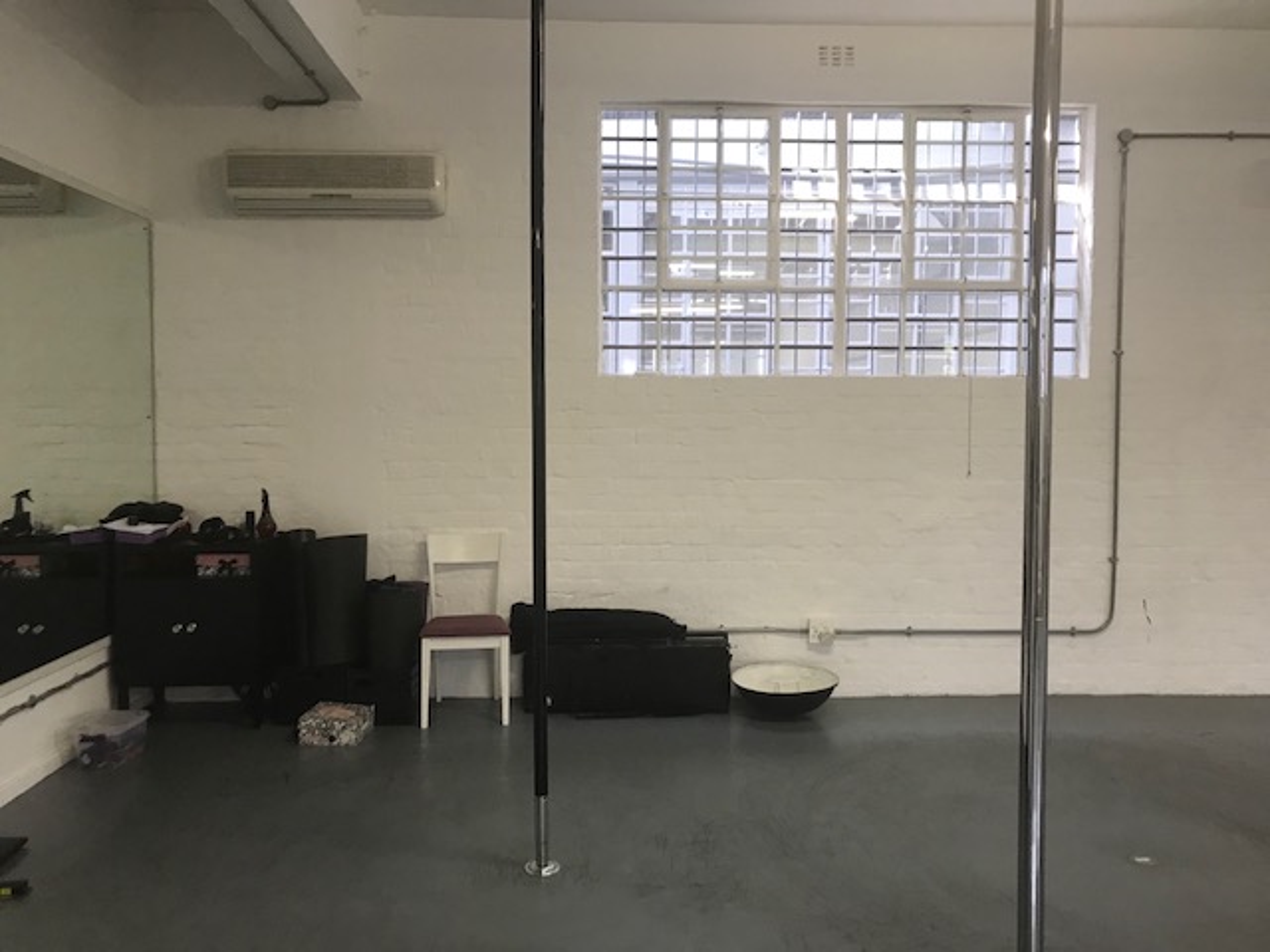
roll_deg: +0.3
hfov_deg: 63.4
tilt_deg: -2.9
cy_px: 476
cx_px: 635
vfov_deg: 49.7
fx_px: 1027
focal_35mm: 28
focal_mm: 3.99
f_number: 1.8
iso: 32
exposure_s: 1/33
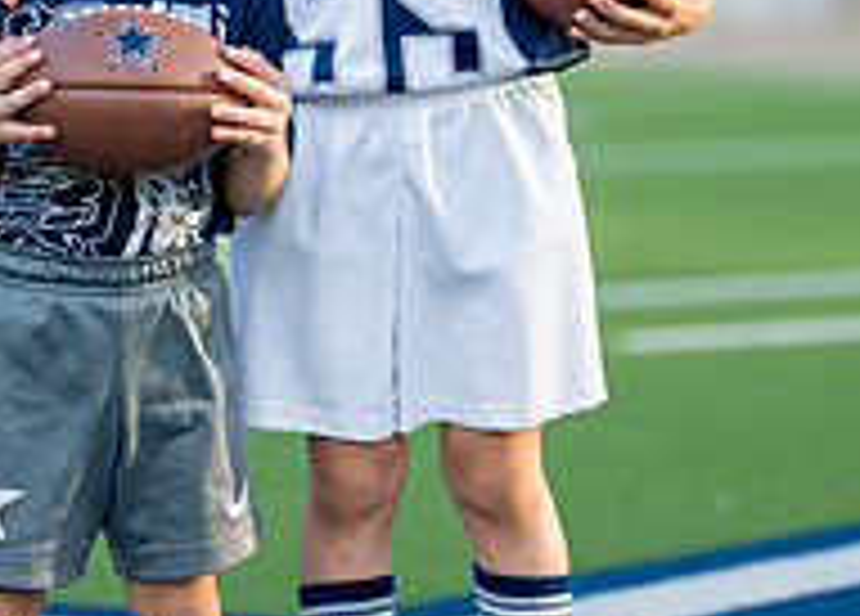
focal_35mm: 183
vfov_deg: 7.8
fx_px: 4476
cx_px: 359
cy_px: 3
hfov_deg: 11.0
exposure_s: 1/2000
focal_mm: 50
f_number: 1.2
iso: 100
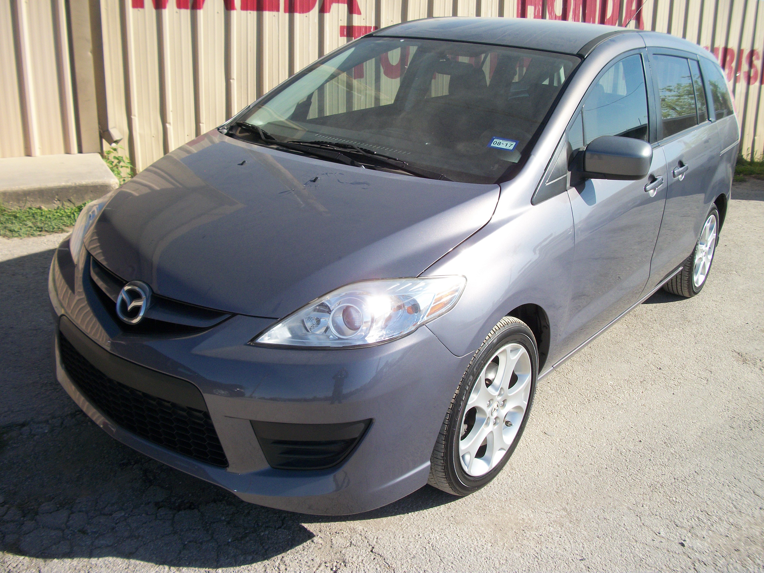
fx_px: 706
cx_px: 382
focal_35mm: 32
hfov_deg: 56.8
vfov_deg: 44.2
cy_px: 286
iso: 80
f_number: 8.8
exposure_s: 1/160
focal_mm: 5.7
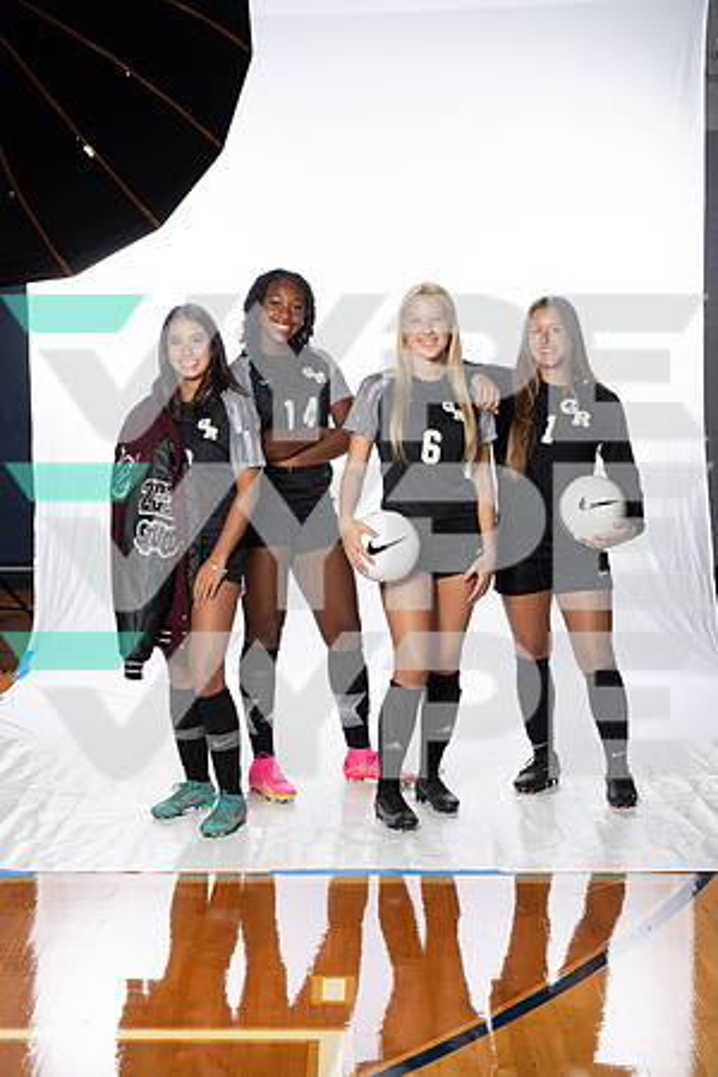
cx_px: 359
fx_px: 2064
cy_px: 538
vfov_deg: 29.2
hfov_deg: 19.7
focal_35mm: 69
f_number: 8
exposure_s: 1/250
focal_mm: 69
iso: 800
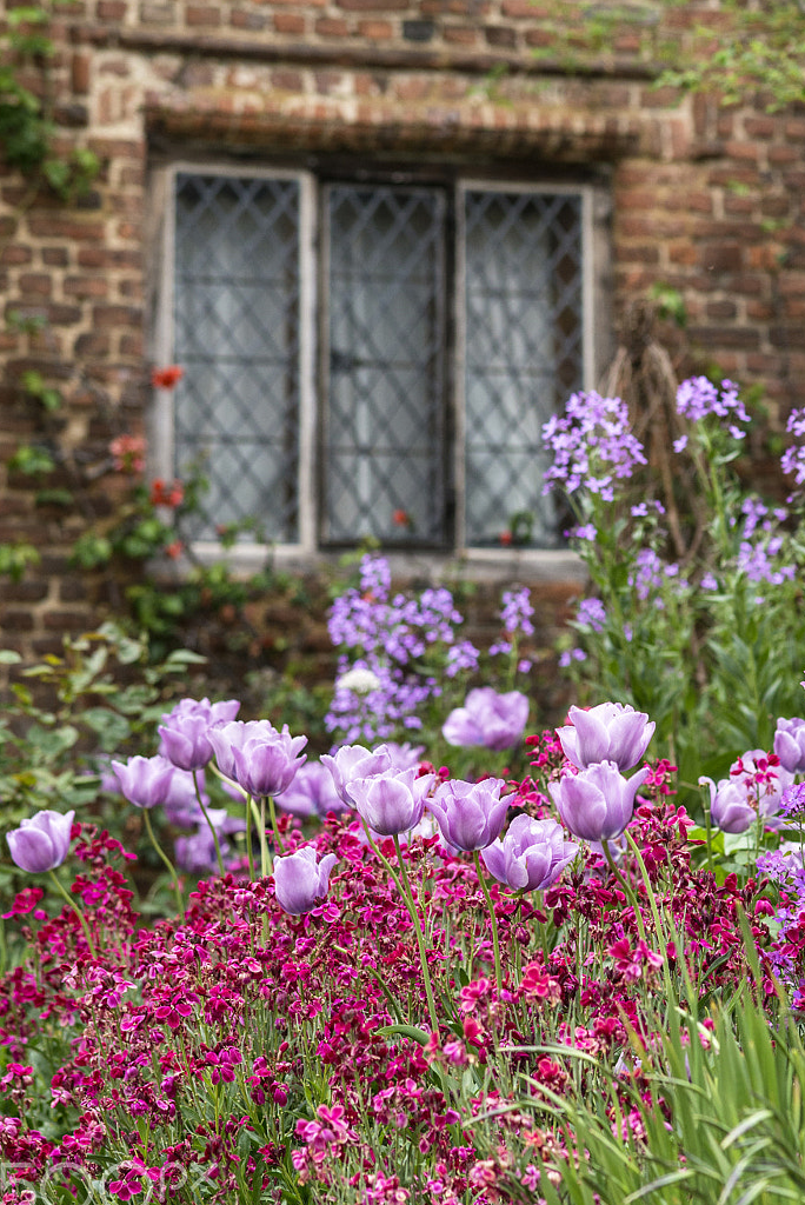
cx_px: 554
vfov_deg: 12.5
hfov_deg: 8.4
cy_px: 402
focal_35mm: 164
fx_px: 5493
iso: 500
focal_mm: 105
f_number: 4.5
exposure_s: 1/1600
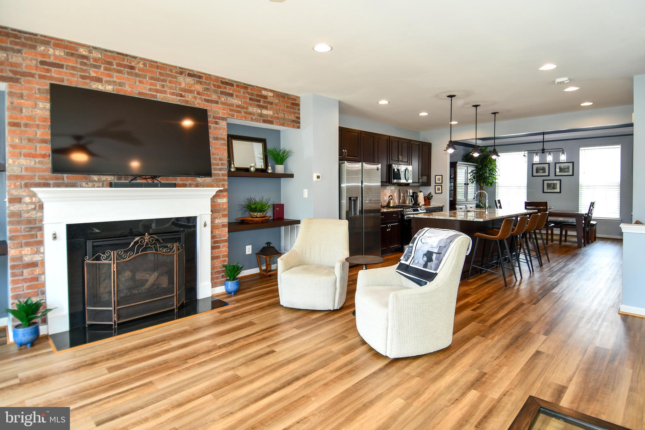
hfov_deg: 90.0
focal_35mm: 18
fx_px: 322
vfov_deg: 67.4
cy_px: 215
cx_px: 322
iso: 280
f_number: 4
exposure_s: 1/60
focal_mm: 12
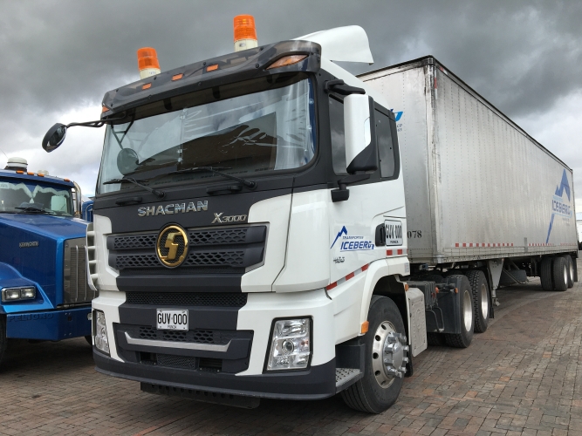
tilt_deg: +4.5
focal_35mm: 29
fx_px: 487
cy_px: 218
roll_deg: +2.4
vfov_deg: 48.2
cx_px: 291
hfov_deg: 61.7
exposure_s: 1/986
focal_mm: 4.15
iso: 25
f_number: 2.2
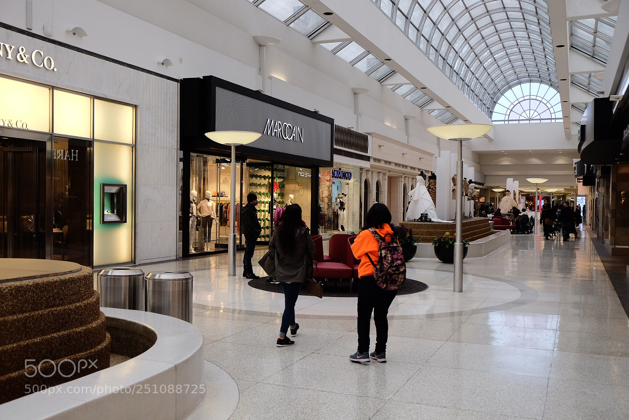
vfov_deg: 37.9
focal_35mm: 35
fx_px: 612
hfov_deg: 54.4
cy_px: 210
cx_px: 314
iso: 400
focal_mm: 23.3
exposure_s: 1/110
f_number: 3.6
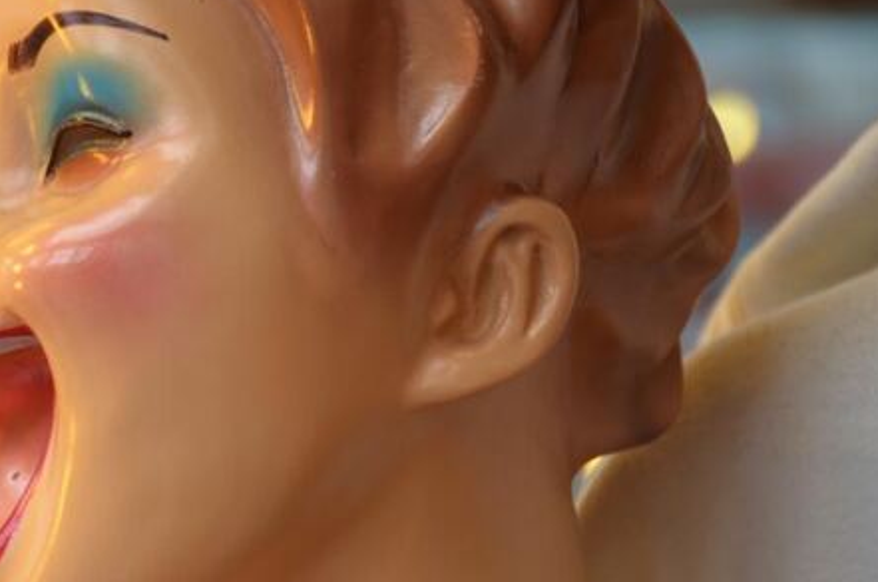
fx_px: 6352
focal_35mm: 261
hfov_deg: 7.9
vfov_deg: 5.2
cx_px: 285
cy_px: 366
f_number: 5.3
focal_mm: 120
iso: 200
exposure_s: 1/125
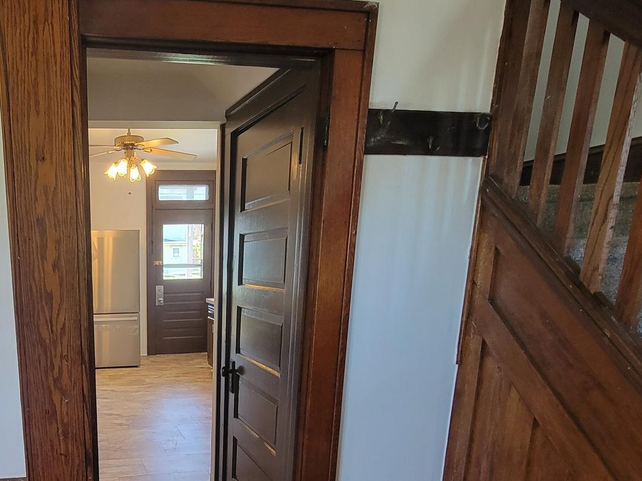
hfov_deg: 63.6
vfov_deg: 51.2
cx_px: 132
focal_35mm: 25
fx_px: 464
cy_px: 389
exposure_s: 1/60
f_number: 2.2
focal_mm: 2.2
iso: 250
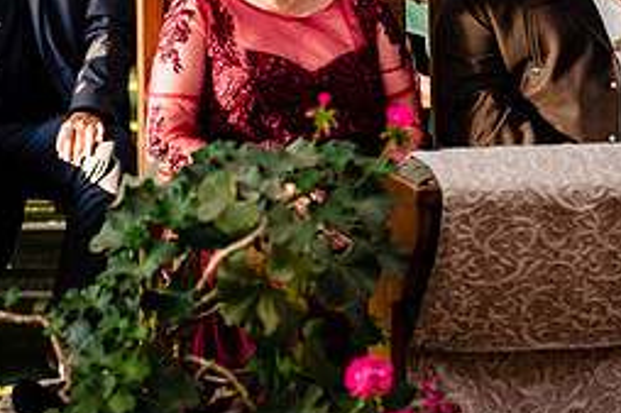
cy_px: 57
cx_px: 262
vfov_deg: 8.5
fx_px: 2758
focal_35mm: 160
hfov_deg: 12.8
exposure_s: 1/250
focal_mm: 70
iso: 800
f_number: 2.8
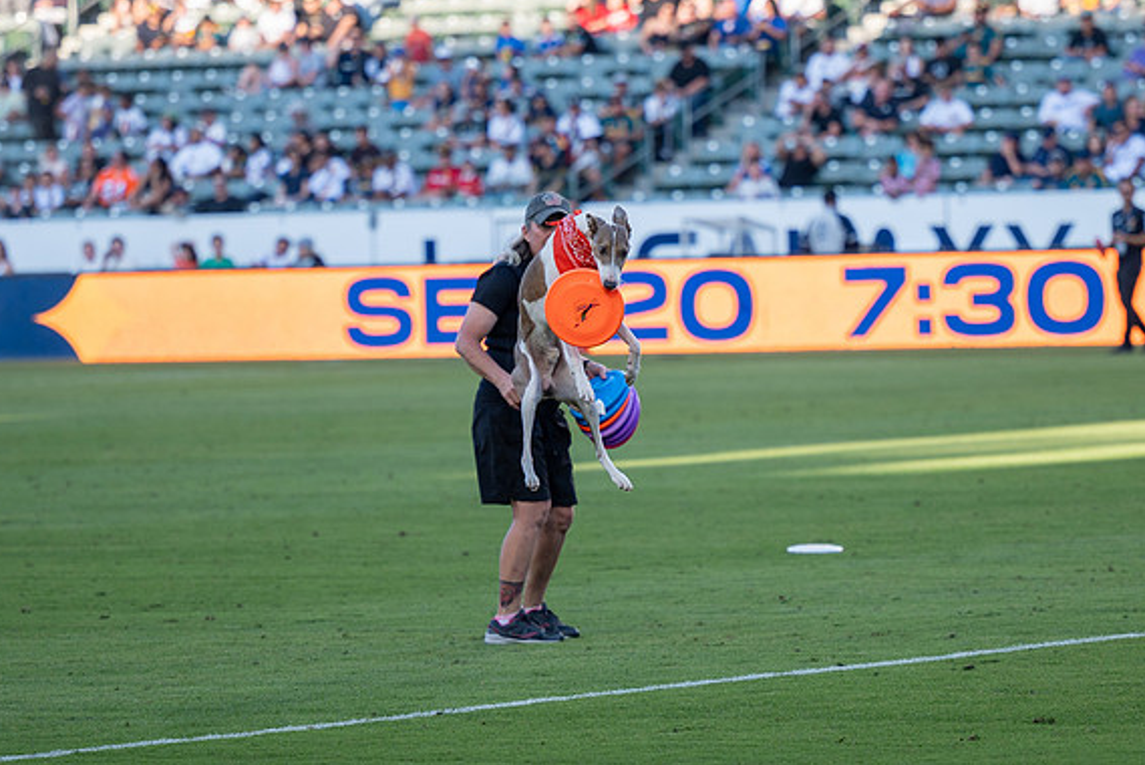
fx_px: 8082
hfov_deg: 8.1
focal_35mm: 254
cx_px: 645
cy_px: 387
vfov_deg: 5.4
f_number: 2.8
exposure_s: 1/1000
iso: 160
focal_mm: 125
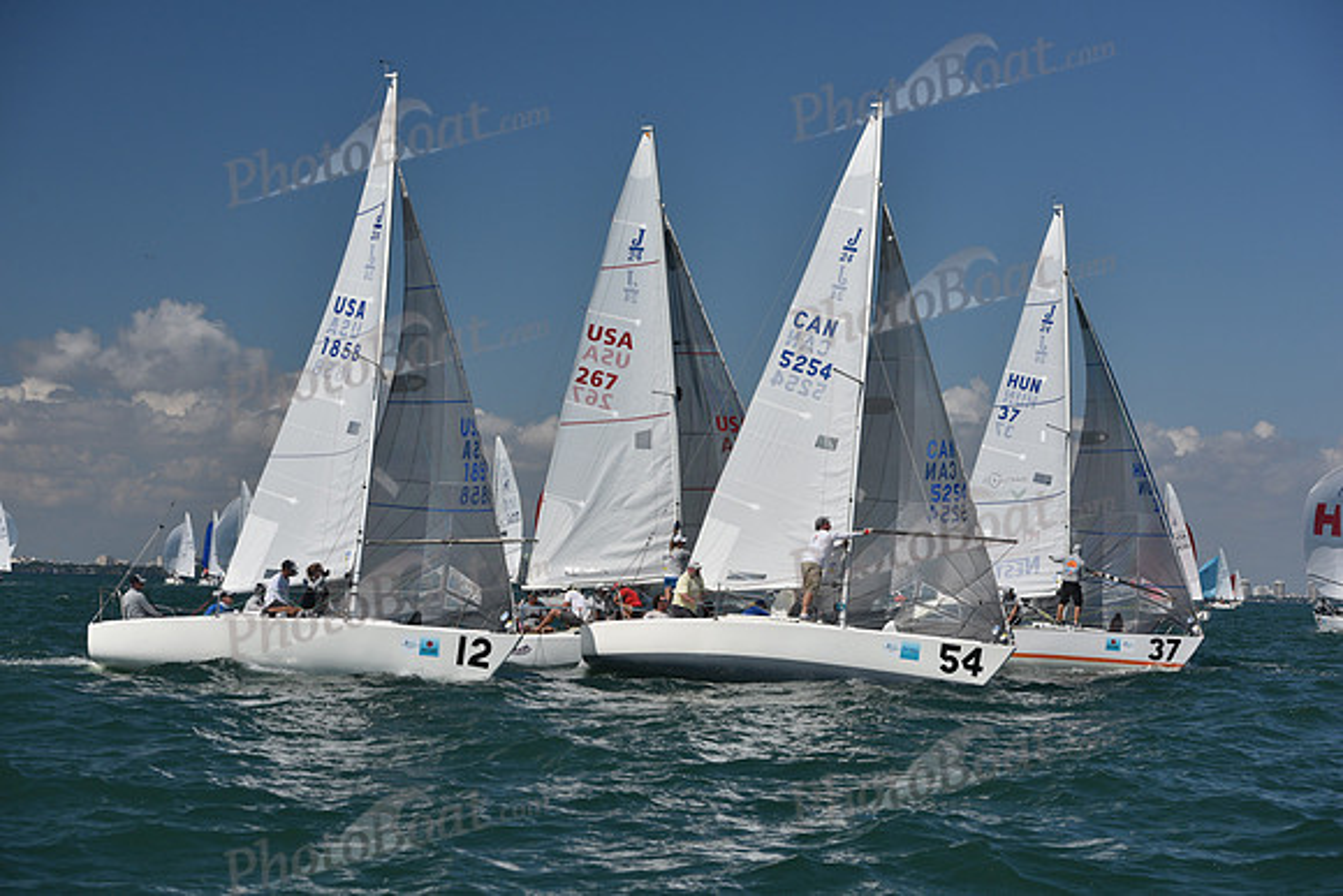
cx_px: 672
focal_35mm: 70
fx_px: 2612
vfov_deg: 19.5
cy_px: 448
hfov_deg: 28.8
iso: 250
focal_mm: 70
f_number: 6.3
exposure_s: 1/1250
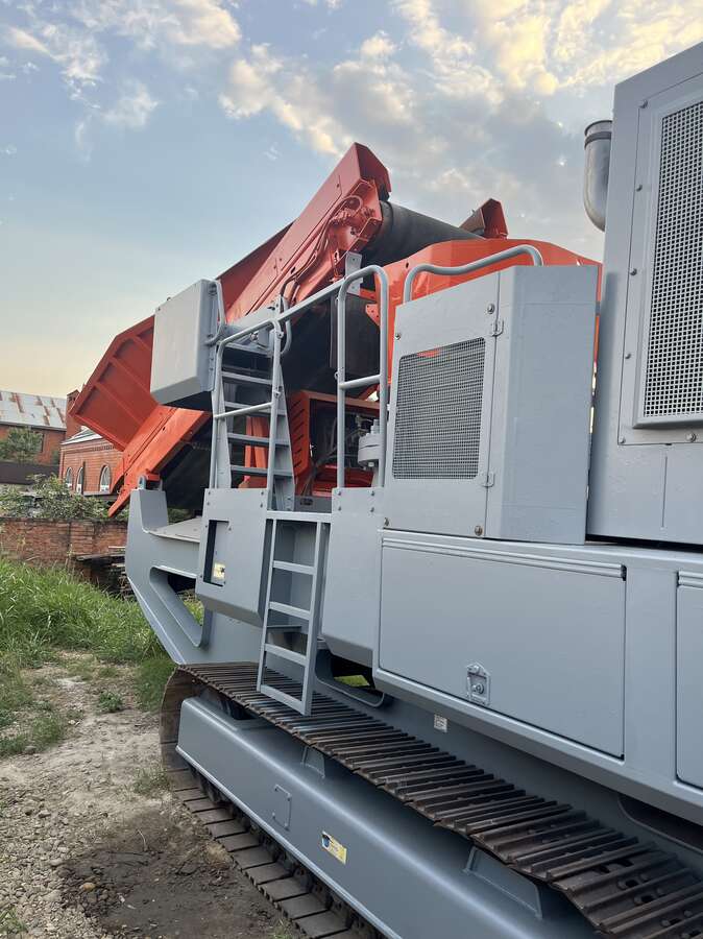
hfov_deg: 53.0
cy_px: 470
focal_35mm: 26
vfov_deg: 67.3
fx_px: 705
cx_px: 352
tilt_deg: +2.4
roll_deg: -4.1
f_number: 1.6
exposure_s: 1/368
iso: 50
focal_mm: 5.1
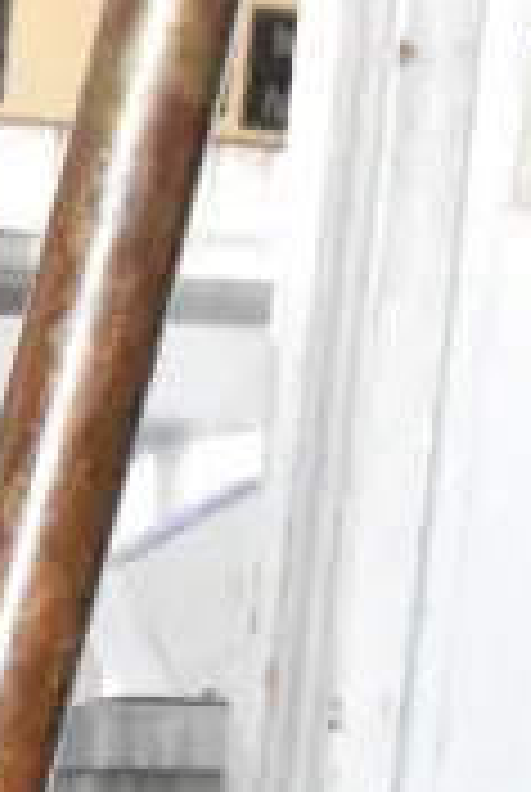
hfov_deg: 9.0
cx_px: -711
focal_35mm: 140
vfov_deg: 13.0
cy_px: 1505
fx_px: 3085
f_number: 5.6
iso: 6400
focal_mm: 18
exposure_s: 1/125
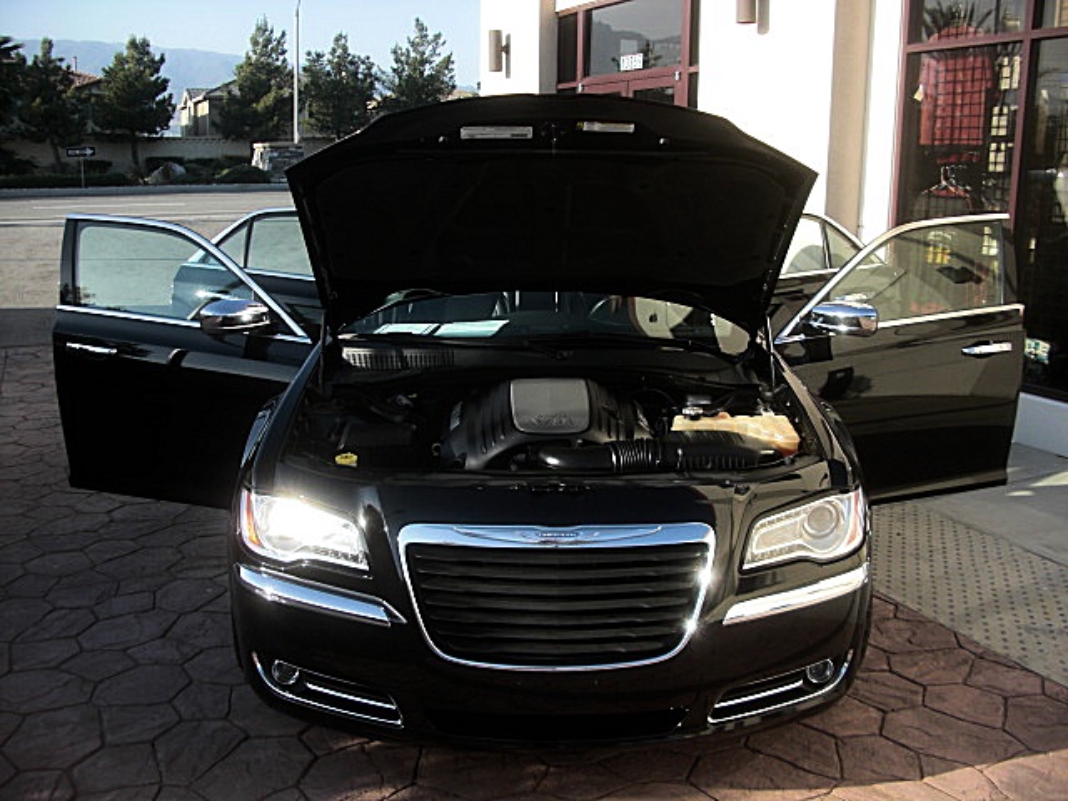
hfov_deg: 51.4
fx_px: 1111
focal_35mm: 36
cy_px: 400
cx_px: 534
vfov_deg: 39.7
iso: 50
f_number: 2.8
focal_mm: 6.3
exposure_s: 1/320
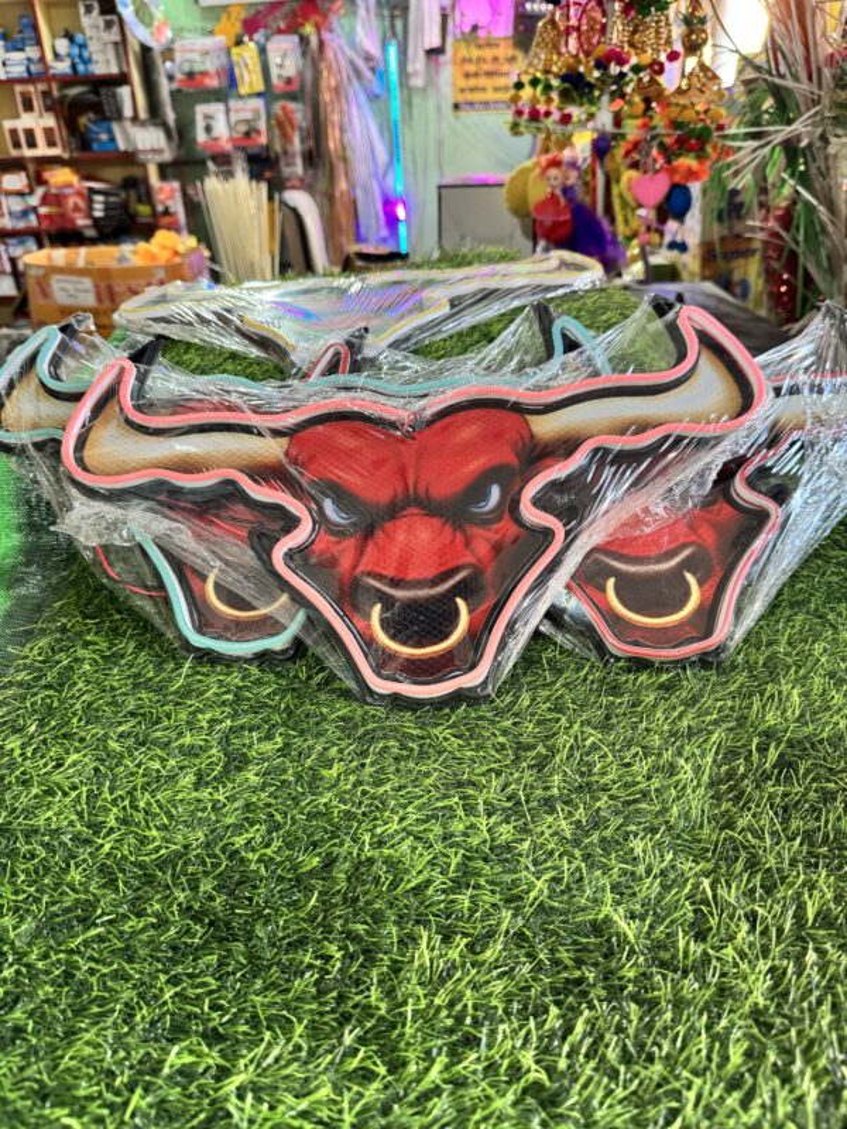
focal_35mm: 24
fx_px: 783
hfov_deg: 56.8
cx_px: 424
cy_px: 564
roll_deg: +2.0
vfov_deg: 71.6
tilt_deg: -28.6
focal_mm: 6.76
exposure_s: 1/50
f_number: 1.78
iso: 250
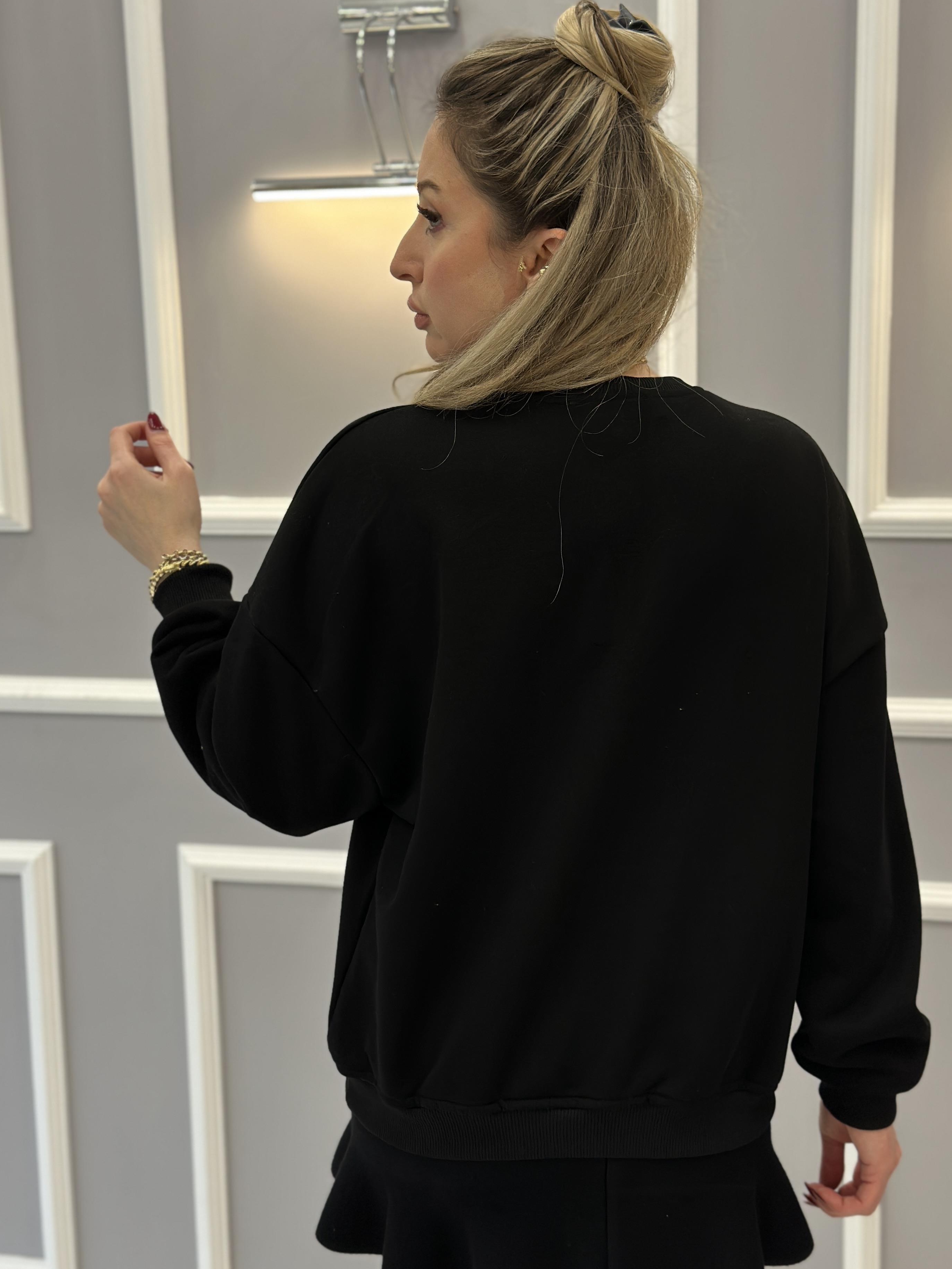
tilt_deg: -11.4
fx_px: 1943
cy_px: 679
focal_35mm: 53
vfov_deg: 36.2
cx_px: 514
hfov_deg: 27.5
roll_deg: +1.9
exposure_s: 1/141
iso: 64
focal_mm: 6.86
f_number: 1.78
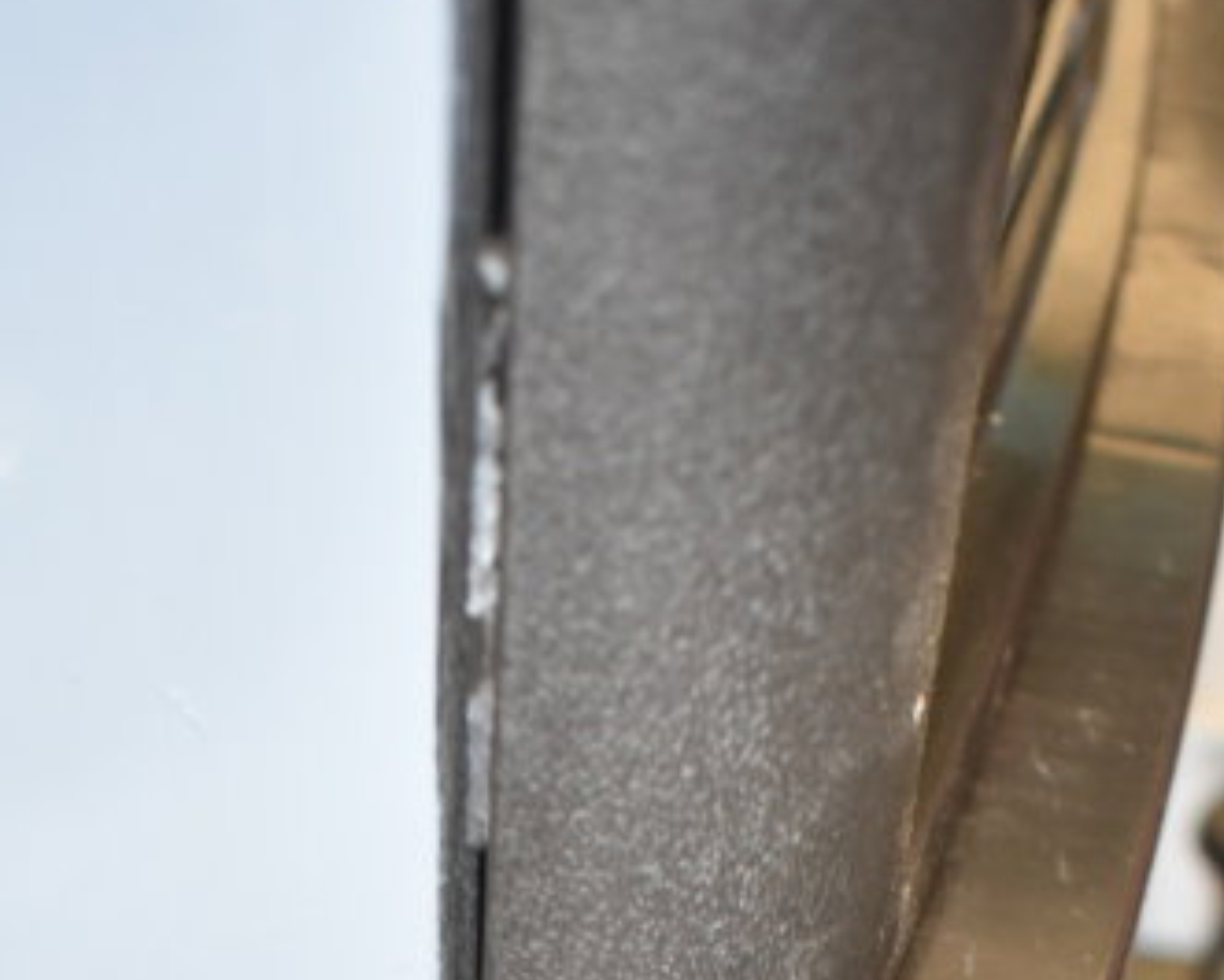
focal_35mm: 70
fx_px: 2537
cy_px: 1459
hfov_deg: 27.1
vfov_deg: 19.2
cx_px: 625
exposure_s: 1/30
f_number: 3.5
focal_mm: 18
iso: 900
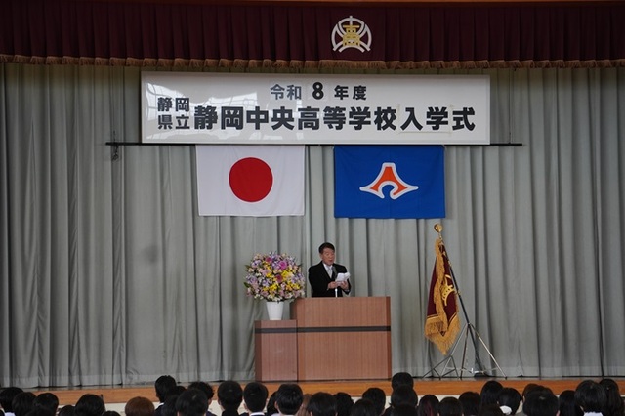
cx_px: 312
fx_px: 2707
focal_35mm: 156
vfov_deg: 8.8
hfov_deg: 13.2
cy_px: 208
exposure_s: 1/160
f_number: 5.6
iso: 800
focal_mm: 104
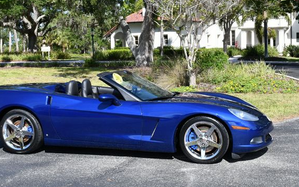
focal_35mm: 55
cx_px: 132
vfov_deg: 23.5
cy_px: 80
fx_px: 448
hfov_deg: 36.9
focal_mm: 24
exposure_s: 1/250
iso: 140
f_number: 8
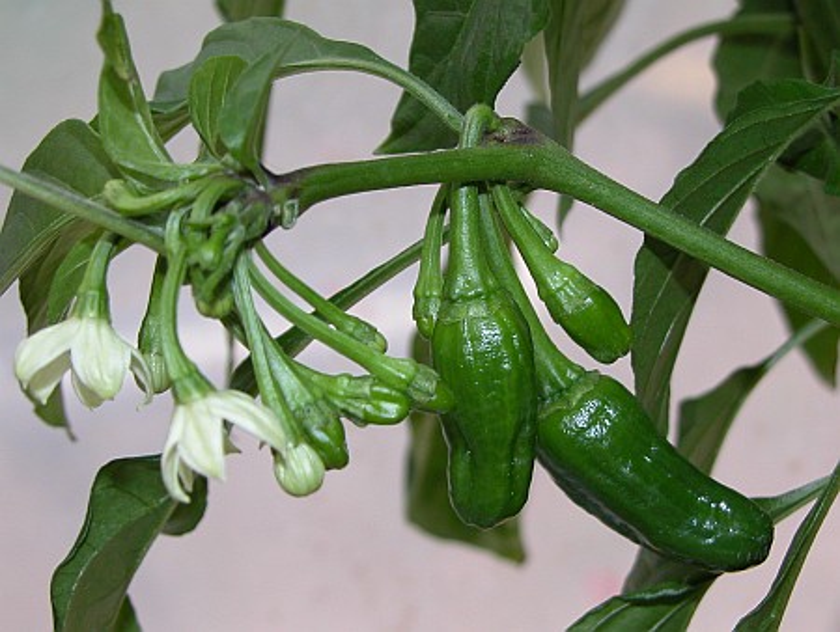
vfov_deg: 29.2
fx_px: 1215
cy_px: 316
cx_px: 420
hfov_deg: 38.1
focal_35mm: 50
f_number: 3.4
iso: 100
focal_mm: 12.7
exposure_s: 1/70
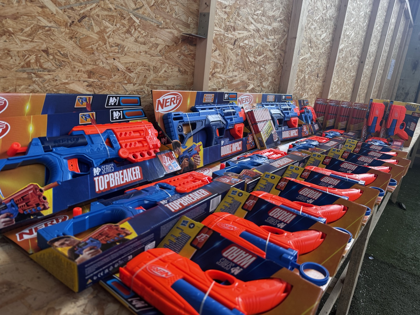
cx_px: 210
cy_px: 158
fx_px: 291
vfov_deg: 56.8
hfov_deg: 71.6
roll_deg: -6.1
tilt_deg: -15.4
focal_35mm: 24
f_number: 1.78
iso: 160
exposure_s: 1/48
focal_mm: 6.76
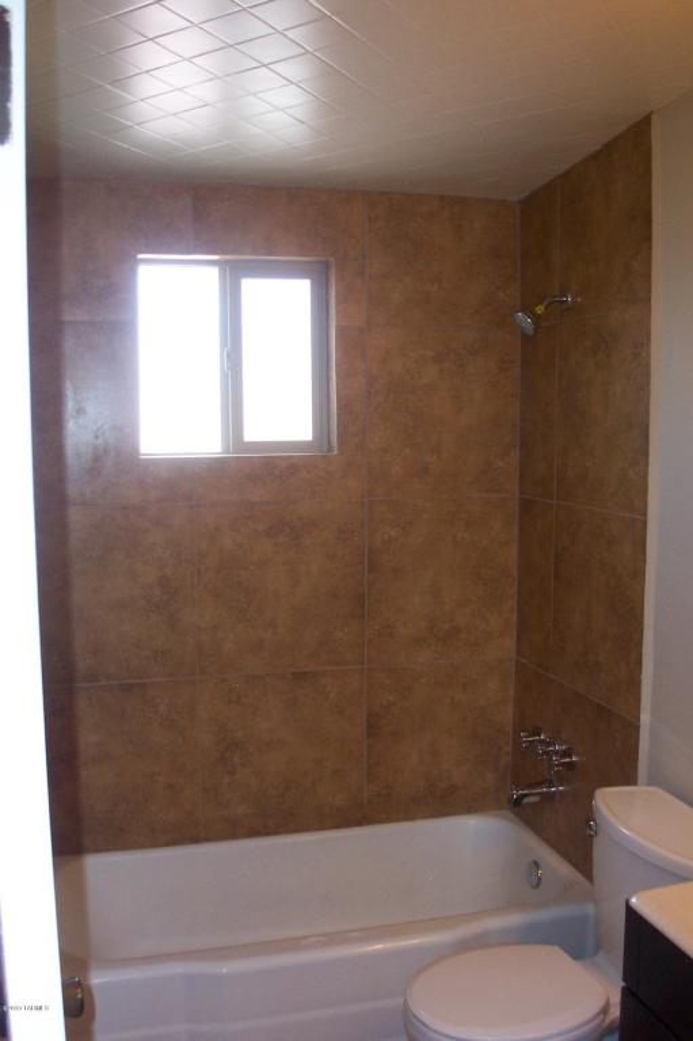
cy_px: 520
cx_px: 346
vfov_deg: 54.4
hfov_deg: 37.8
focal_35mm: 35
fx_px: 1011
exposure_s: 1/30
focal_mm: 7.5
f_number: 2.8
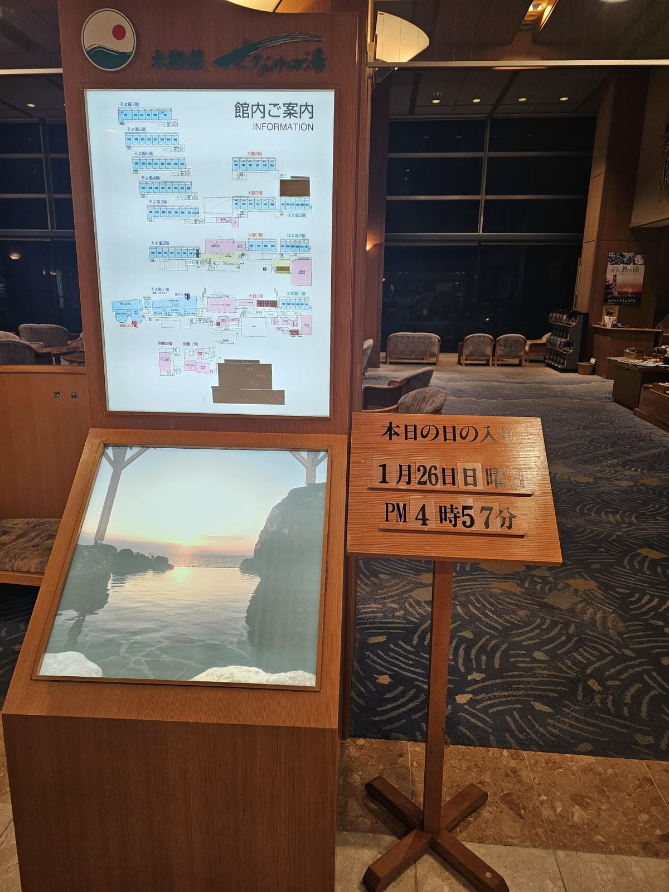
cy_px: 446
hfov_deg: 58.9
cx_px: 334
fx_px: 593
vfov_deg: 73.9
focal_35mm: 23
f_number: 1.7
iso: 100
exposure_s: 1/100
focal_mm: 6.3
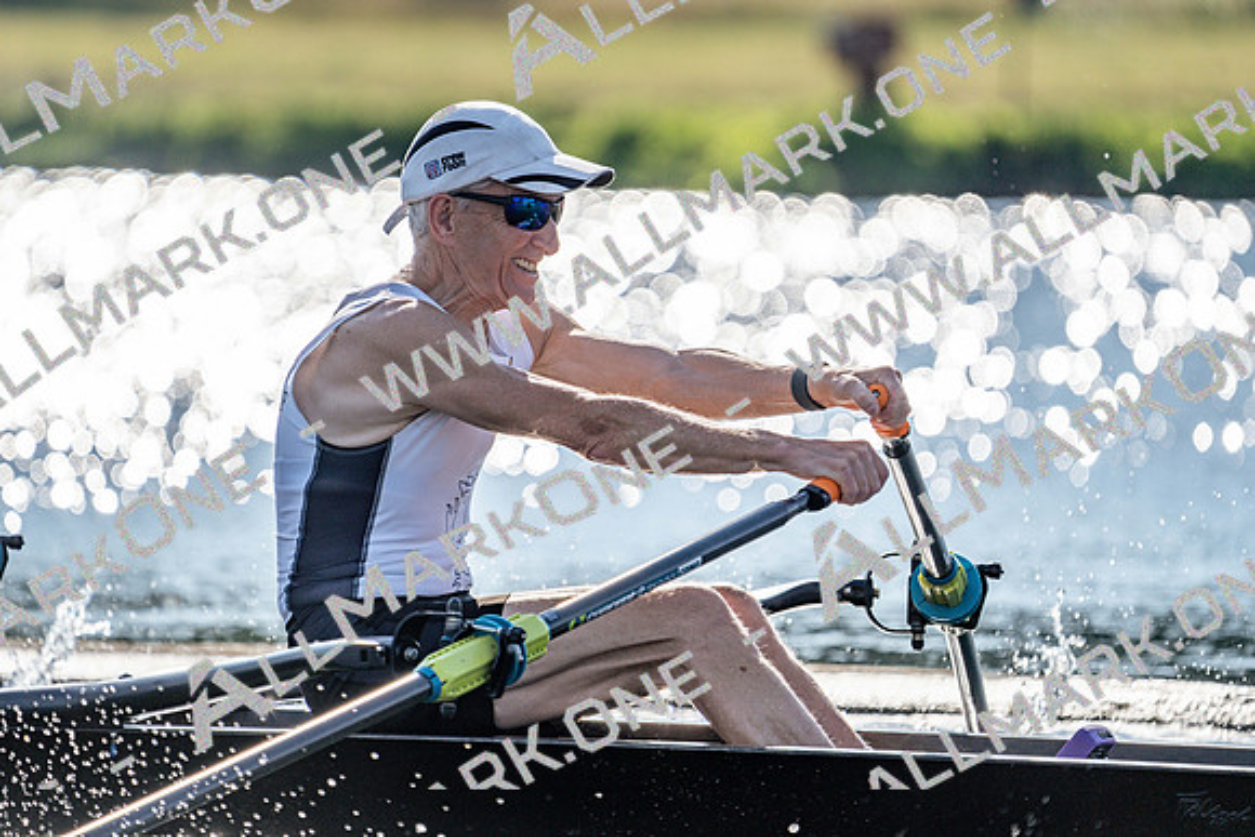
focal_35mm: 496
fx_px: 17294
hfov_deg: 4.2
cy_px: 418
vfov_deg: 2.8
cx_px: 628
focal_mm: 496
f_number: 6.3
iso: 100
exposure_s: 1/1600
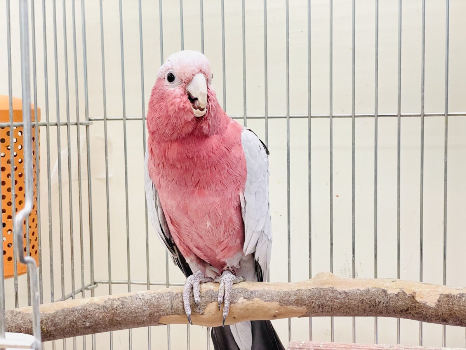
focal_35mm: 52
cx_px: 233
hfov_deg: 36.8
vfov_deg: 28.0
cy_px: 175
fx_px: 700
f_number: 2
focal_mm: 6
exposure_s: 1/99
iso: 200
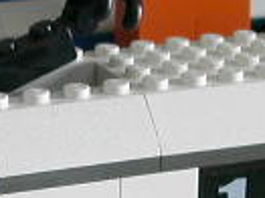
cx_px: -22
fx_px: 1384
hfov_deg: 10.8
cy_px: 208
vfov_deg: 8.1
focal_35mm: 181
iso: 122
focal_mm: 5.6
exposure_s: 1/28.7
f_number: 2.7
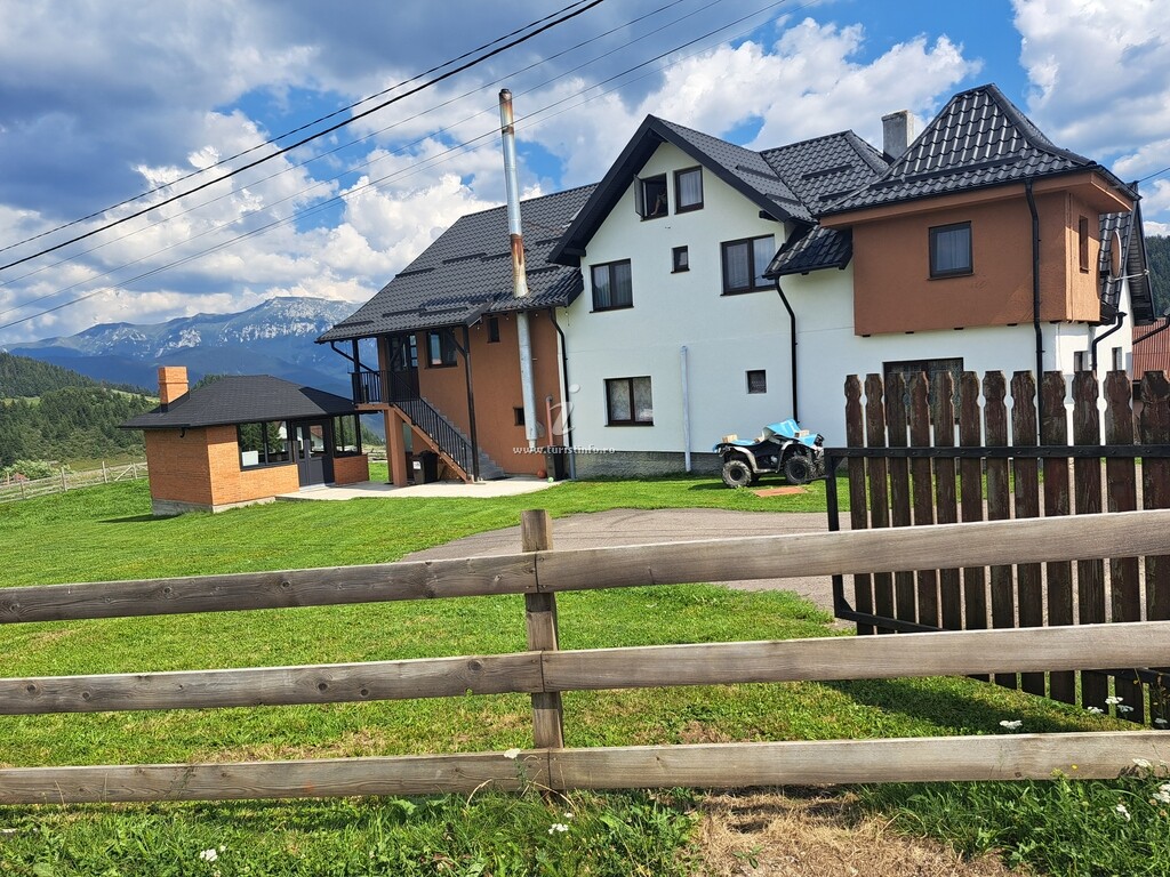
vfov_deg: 56.8
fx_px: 811
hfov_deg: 71.6
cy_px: 438
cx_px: 585
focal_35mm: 24
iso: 50
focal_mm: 5.23
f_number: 1.8
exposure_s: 1/1080
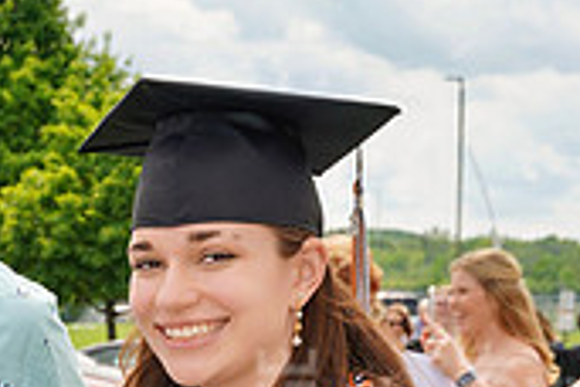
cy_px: 655
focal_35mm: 193
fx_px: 3114
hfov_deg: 10.6
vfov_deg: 7.0
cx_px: 200
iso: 100
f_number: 8
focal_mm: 49
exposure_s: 1/160
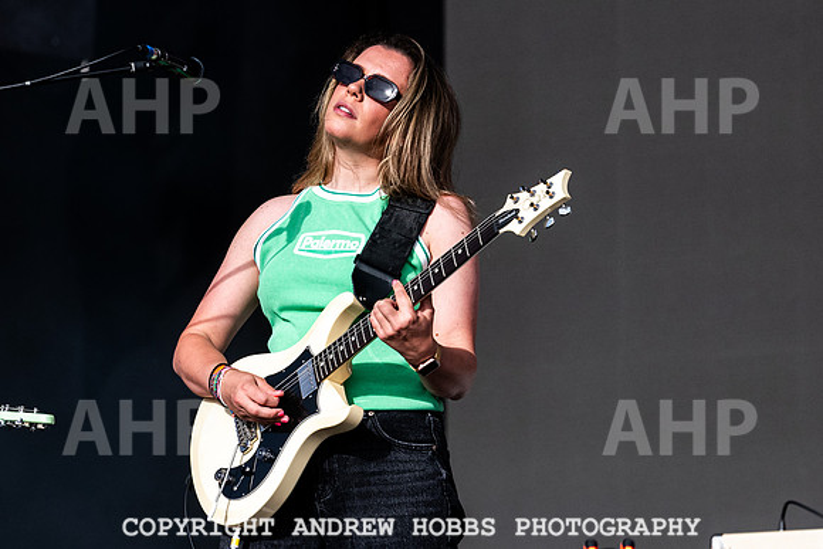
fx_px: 8349
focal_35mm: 365
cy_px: 212
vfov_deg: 3.8
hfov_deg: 5.6
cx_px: 412
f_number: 5
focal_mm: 200
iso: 640
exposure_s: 1/8000
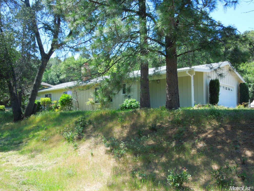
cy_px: 96
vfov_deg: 40.7
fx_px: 257
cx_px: 127
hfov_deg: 52.6
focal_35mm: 35
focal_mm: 6.3
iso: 100
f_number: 3.7
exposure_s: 1/250
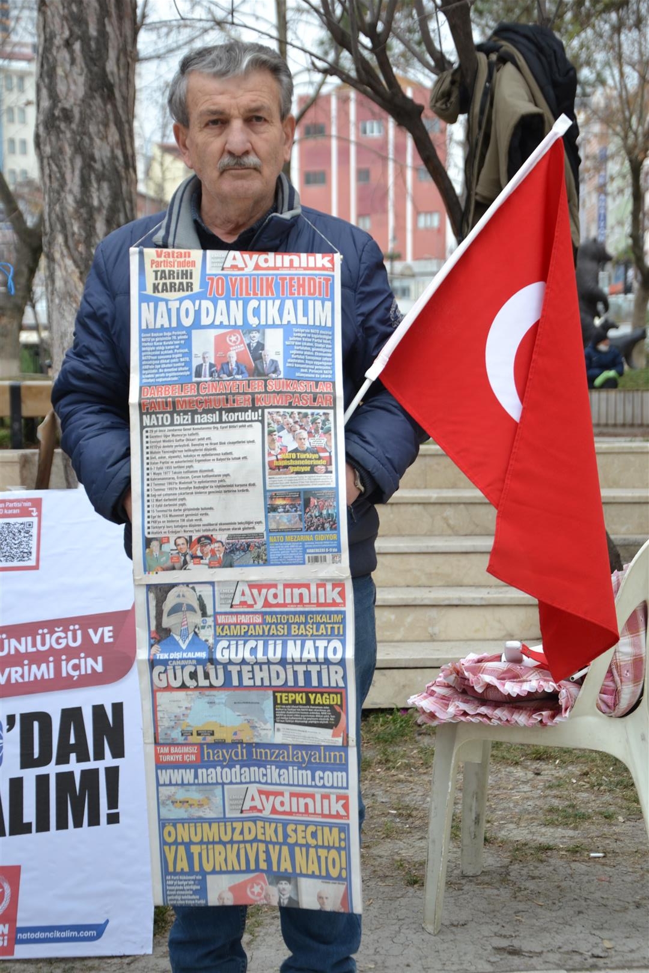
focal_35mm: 60
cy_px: 486
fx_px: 1622
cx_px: 324
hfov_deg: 22.6
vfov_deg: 33.4
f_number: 5.6
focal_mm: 40
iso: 200
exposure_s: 1/125
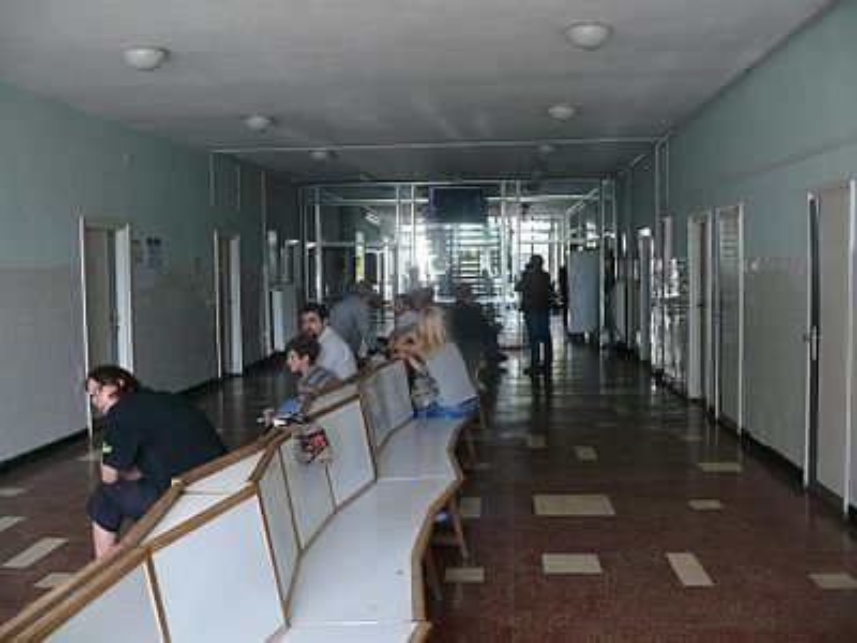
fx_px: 867
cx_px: 428
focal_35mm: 35
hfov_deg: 52.6
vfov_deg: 40.7
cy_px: 322
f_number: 2.8
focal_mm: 7.4
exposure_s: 1/40
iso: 100
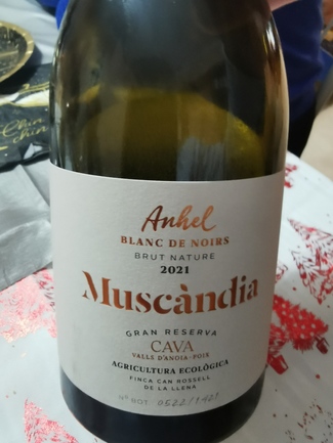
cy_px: 222
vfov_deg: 67.3
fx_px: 333
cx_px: 166
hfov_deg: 53.1
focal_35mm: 26
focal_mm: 2.26
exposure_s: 1/20
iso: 640
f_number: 2.2
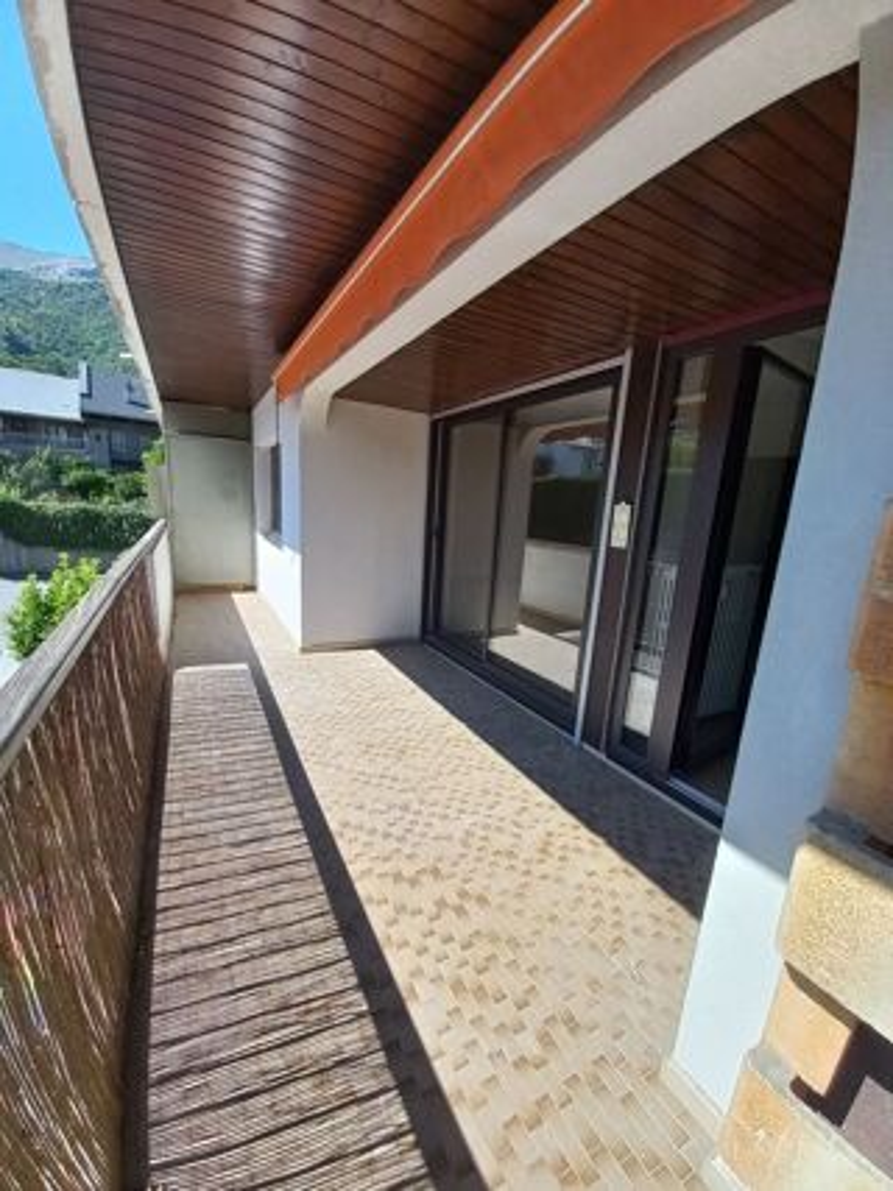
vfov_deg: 106.2
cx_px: 446
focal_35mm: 13
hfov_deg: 89.9
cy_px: 596
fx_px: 447
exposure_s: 1/530
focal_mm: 1.42
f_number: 2.2
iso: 40
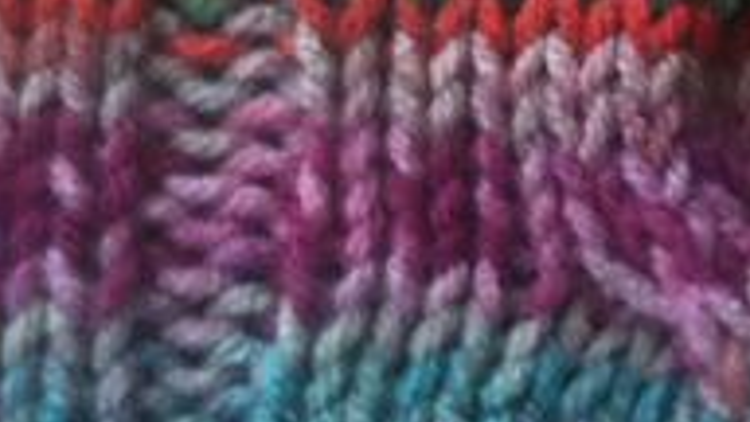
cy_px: -383
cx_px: 641
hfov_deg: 16.7
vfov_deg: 9.1
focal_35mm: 127
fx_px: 2526
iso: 80
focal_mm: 3.85
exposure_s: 1/24
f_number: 2.8
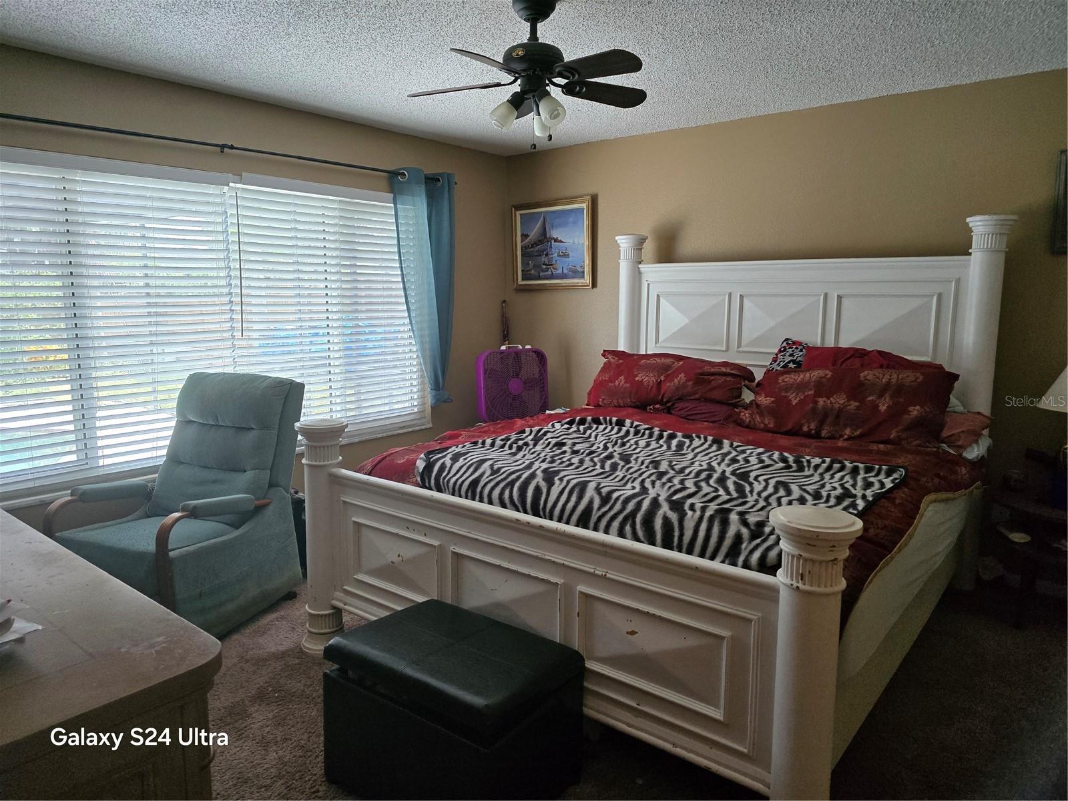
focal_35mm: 23
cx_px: 534
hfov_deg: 73.9
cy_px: 400
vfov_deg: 58.9
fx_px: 710
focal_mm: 6.3
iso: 200
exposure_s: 1/120
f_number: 1.7
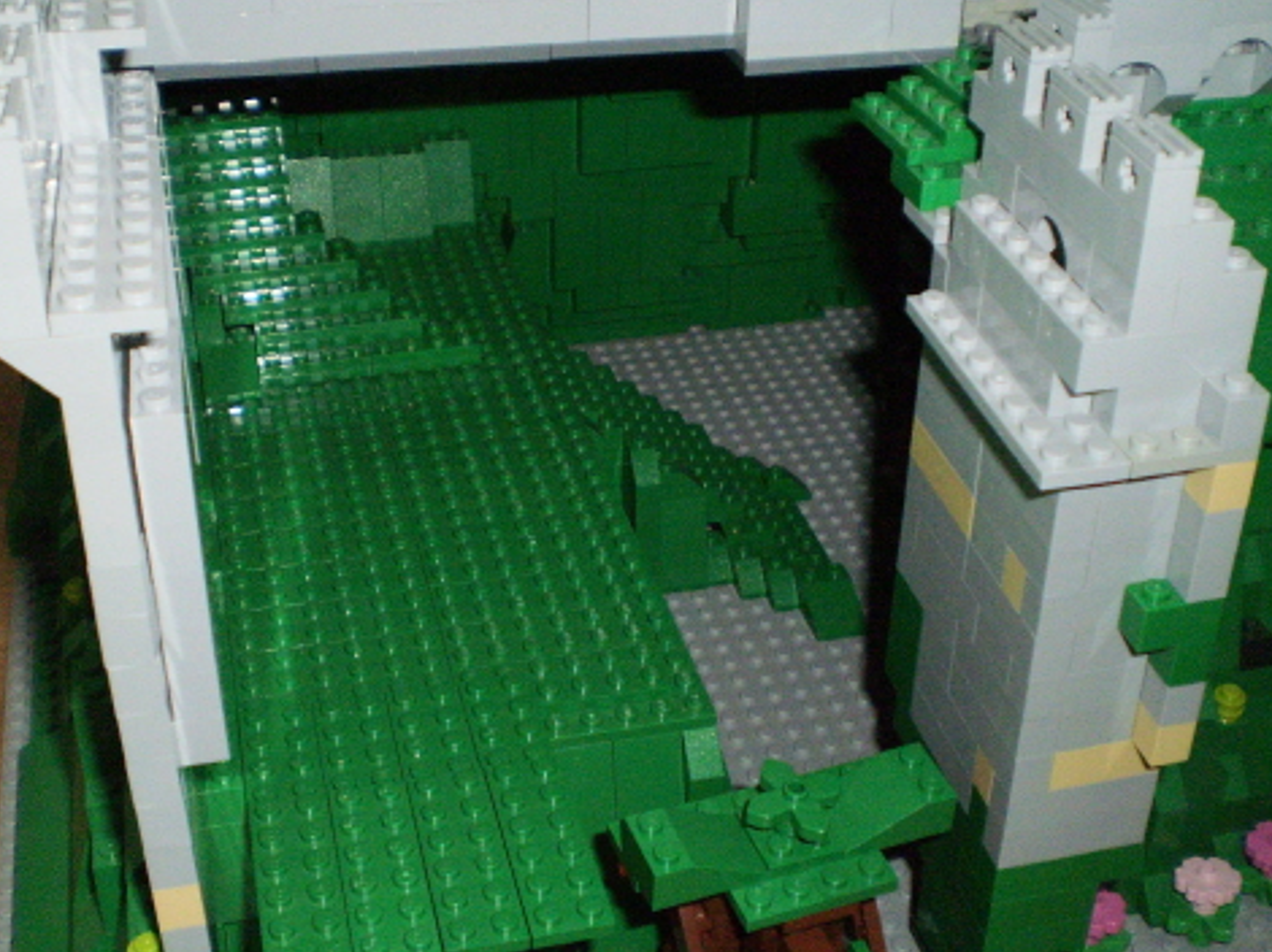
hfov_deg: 41.2
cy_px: 416
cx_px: 598
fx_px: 1689
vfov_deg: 31.5
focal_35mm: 46
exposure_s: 1/250
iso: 400
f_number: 3.1
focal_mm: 6.3
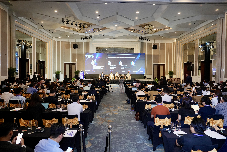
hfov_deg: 73.7
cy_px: 76
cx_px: 114
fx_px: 151
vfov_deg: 53.1
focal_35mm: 24
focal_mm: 24
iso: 3200
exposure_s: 1/100
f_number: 4
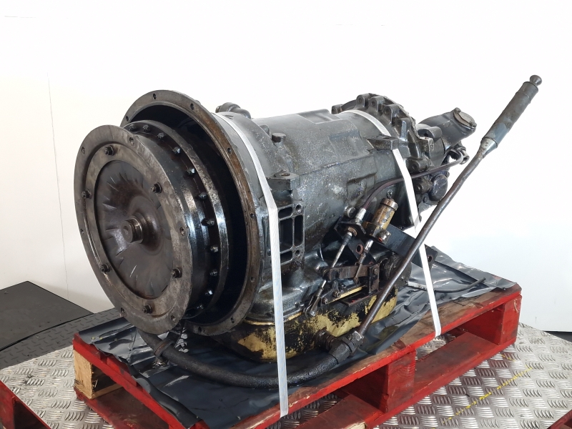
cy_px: 214
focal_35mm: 23
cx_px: 286
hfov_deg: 73.9
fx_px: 380
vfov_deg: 58.9
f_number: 1.8
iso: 100
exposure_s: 1/50
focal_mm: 6.4
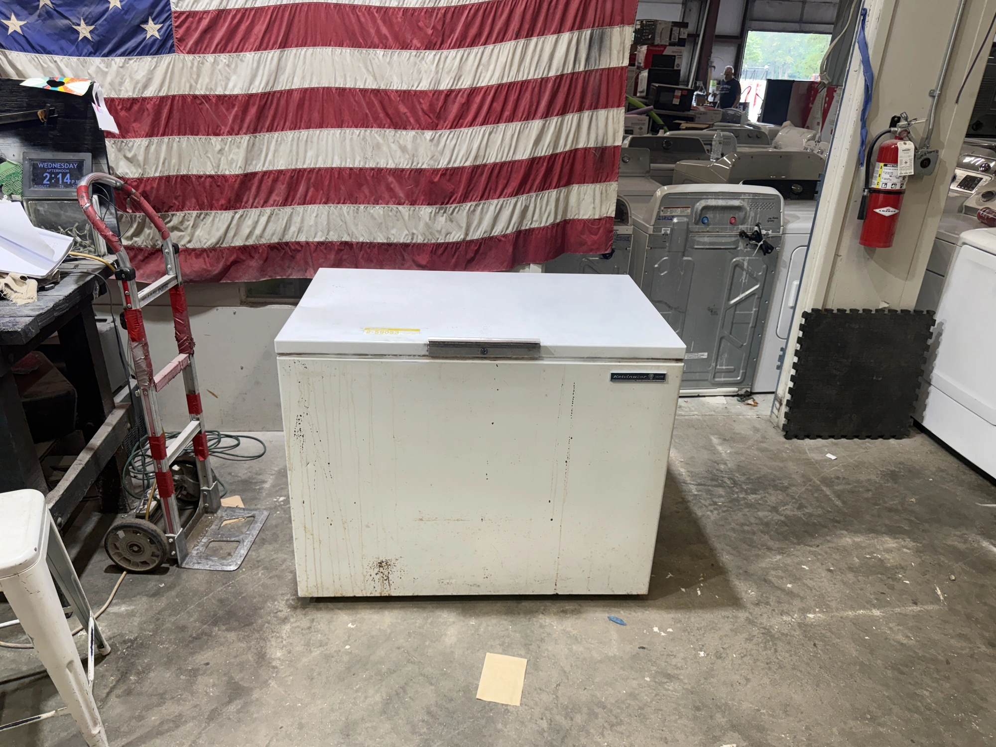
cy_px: 374
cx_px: 498
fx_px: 691
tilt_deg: -22.9
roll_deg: -2.8
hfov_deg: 71.6
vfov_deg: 56.8
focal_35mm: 24
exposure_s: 1/120
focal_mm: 6.76
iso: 125
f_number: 1.78
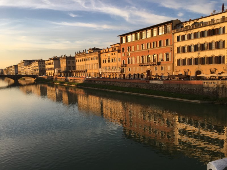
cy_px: 85
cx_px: 114
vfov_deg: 48.2
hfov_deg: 61.7
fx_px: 190
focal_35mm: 29
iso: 25
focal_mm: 4.15
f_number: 2.2
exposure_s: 1/561
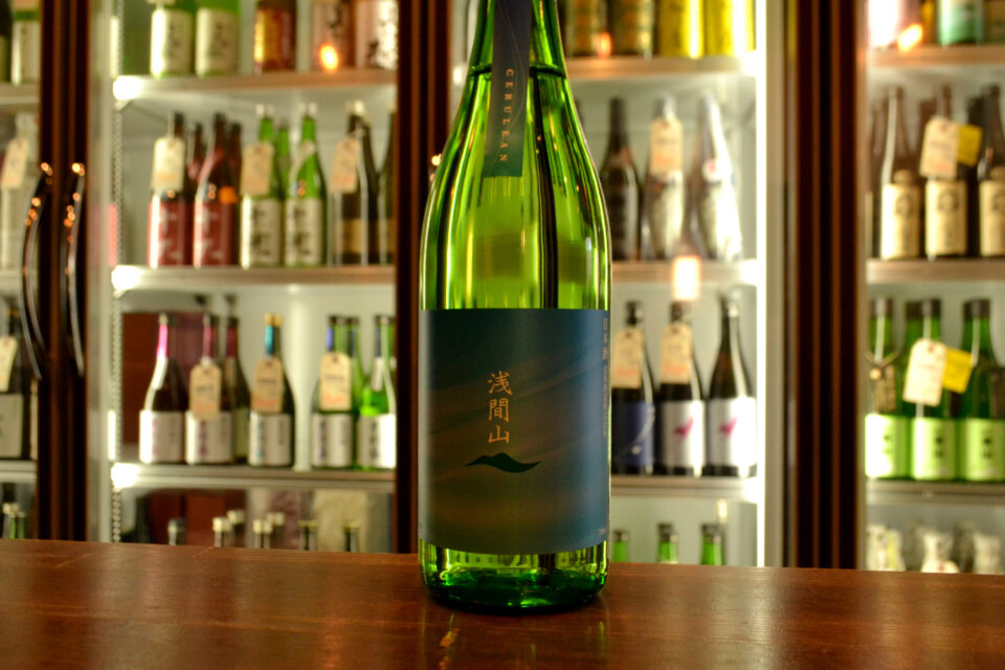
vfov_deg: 40.0
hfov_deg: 57.2
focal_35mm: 33
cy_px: 335
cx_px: 502
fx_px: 921
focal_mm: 22
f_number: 5.6
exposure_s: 1/200
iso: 1600
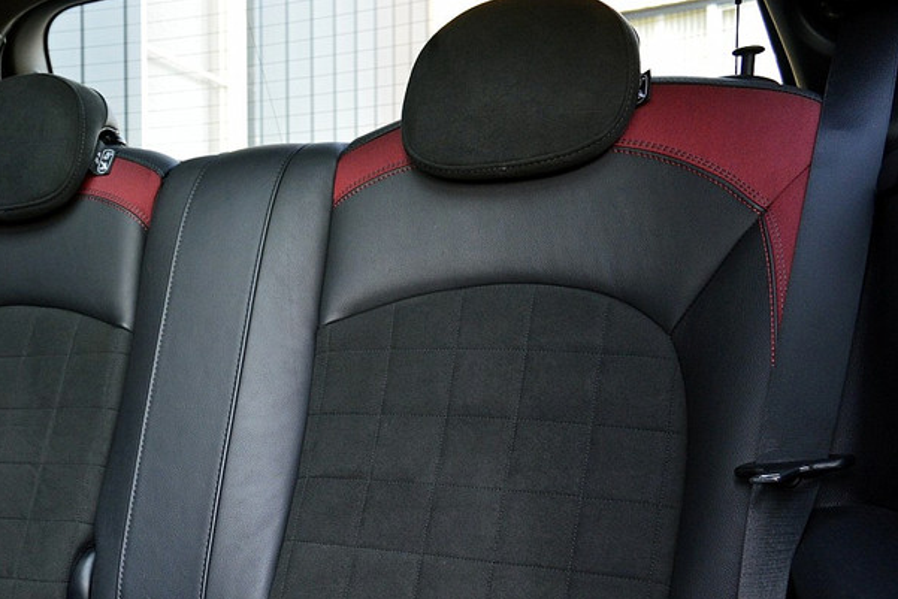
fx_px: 1148
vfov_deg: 28.8
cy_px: 449
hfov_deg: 40.7
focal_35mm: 46
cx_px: 160
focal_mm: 18
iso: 800
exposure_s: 1/60
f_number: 5
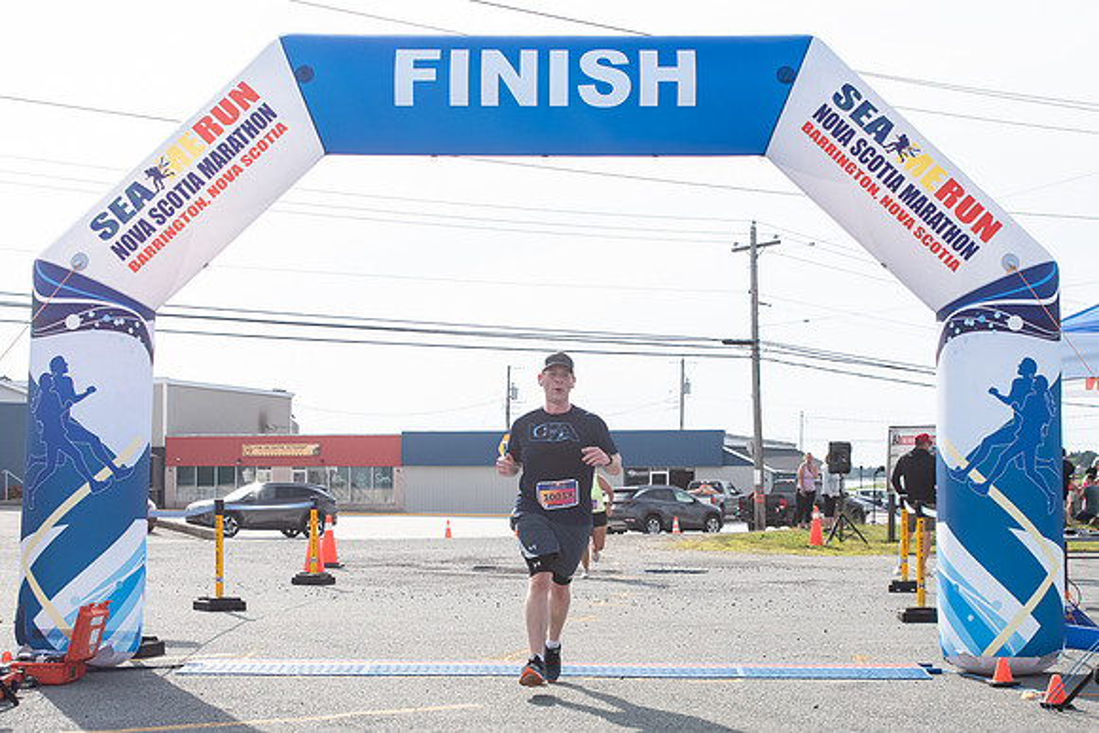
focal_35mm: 56
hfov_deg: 35.4
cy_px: 444
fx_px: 1724
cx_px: 550
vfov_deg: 24.0
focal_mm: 31
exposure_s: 1/3200
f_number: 4
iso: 800
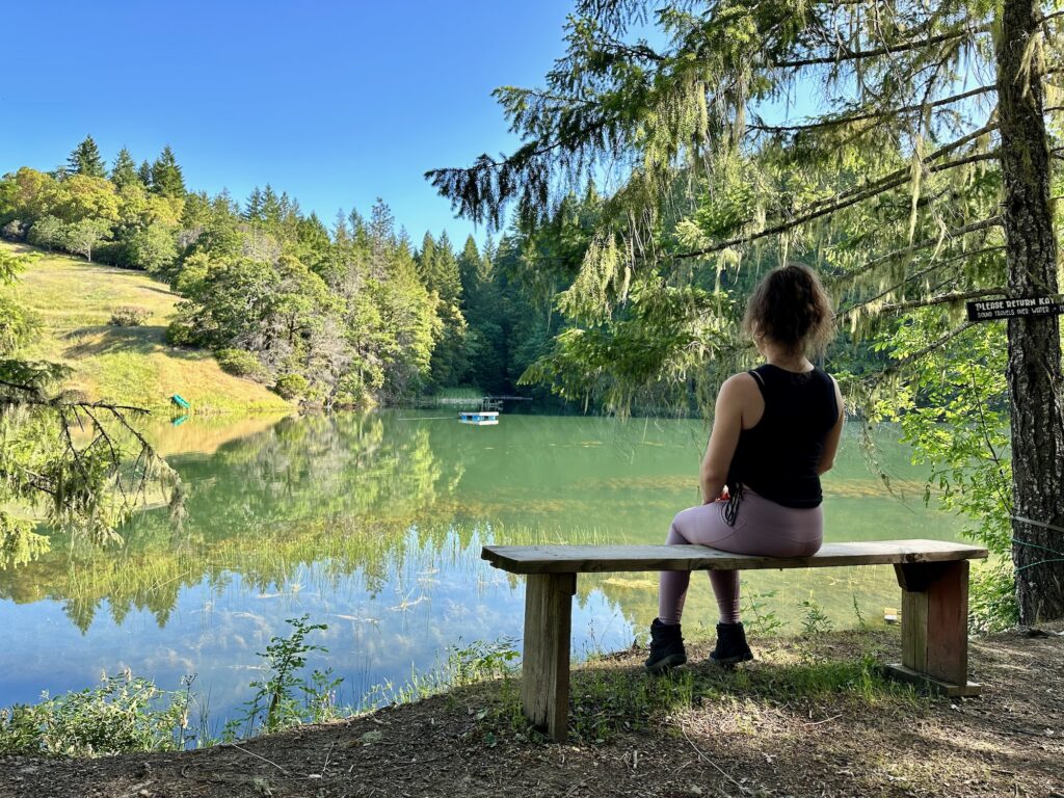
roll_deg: -0.9
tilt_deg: -1.8
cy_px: 399
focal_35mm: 24
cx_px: 532
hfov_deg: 71.6
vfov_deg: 56.8
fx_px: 738
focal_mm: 6.86
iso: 80
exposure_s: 1/791
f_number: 1.78
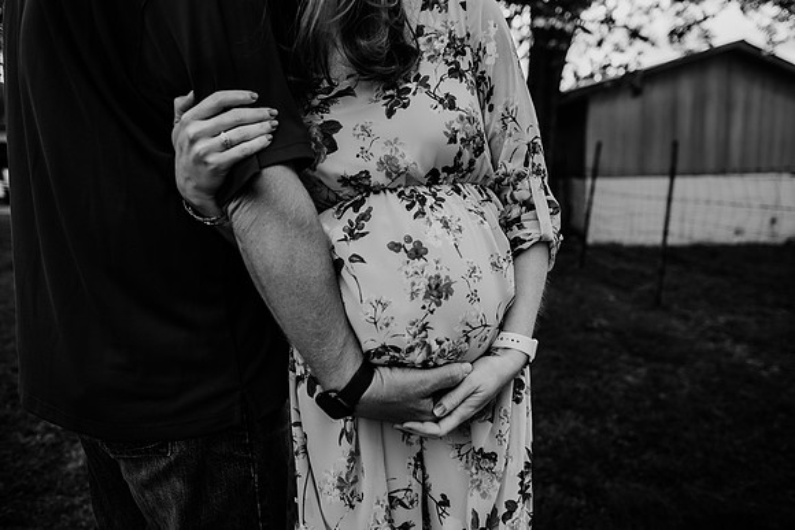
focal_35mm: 24
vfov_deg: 53.2
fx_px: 530
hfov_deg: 73.7
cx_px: 398
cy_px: 265
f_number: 2.8
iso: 160
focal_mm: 24
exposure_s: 1/320
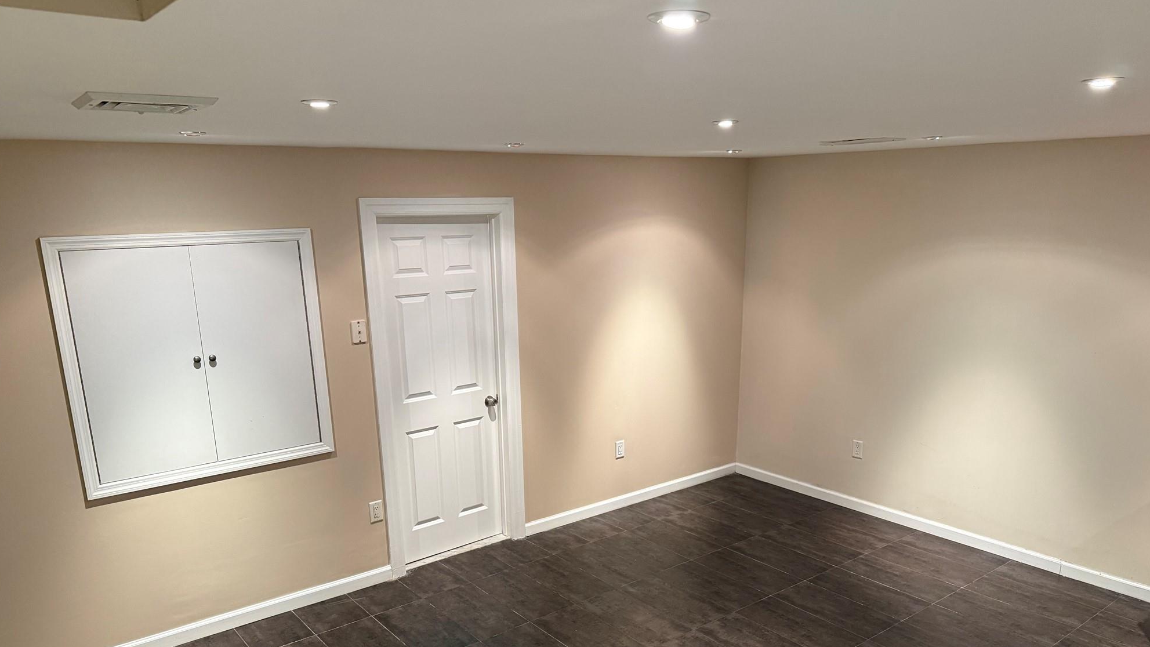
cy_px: 433
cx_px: 586
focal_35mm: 27
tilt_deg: -15.9
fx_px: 823
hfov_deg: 69.8
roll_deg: +0.9
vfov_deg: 42.3
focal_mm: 6.76
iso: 320
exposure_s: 1/60
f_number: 1.78
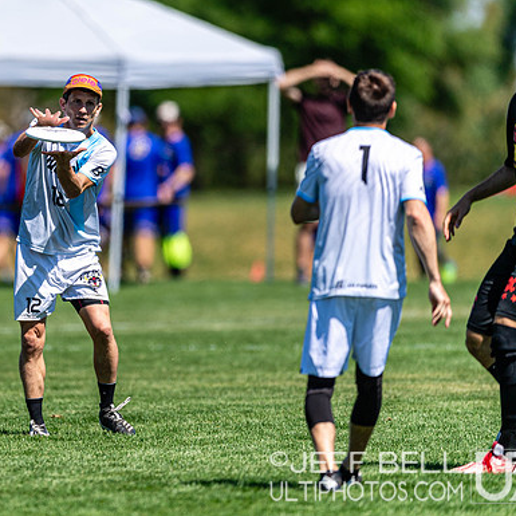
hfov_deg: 2.5
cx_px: 51
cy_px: 205
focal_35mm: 708
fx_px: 11940
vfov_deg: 2.5
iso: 100
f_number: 2.8
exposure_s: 1/3200
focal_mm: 400
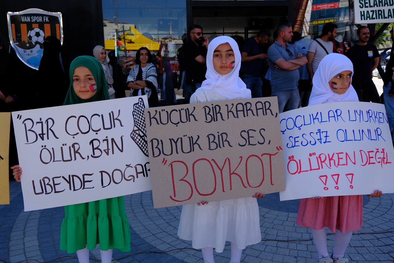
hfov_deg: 58.7
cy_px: 132
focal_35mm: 32
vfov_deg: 41.1
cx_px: 197
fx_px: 350
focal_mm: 21.2
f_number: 4
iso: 125
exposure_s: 1/400
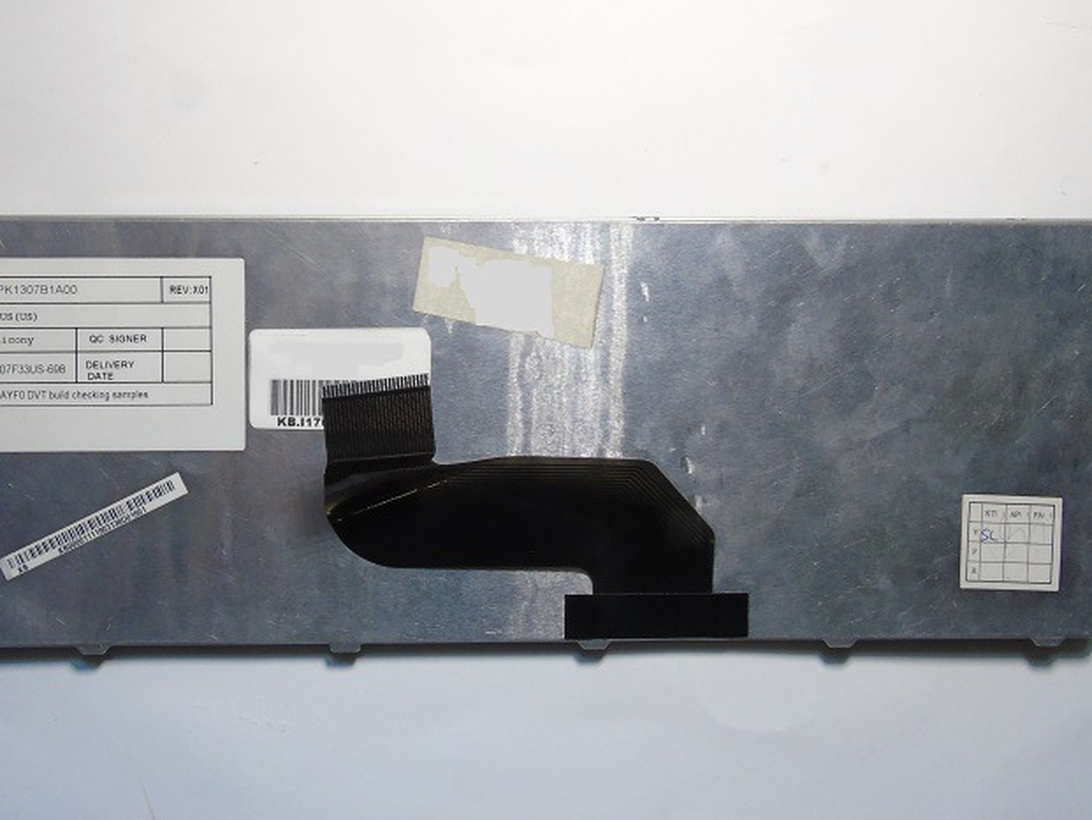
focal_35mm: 35
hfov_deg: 52.4
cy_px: 336
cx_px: 462
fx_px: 1104
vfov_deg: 40.6
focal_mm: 5.2
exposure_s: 1/13
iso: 200
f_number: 6.4
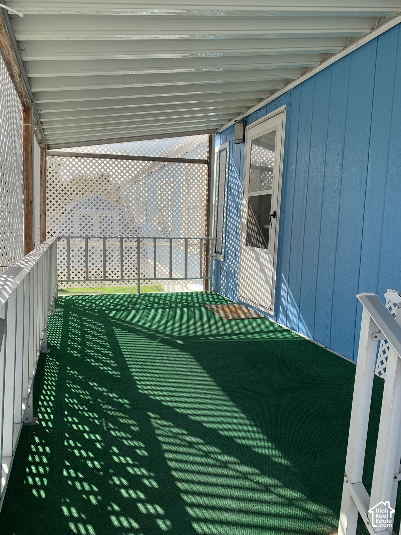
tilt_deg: -3.5
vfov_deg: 67.3
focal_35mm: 26
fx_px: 402
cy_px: 268
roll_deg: -2.0
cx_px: 200
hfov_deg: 53.1
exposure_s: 1/849
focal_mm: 4.25
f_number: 1.8
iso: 25
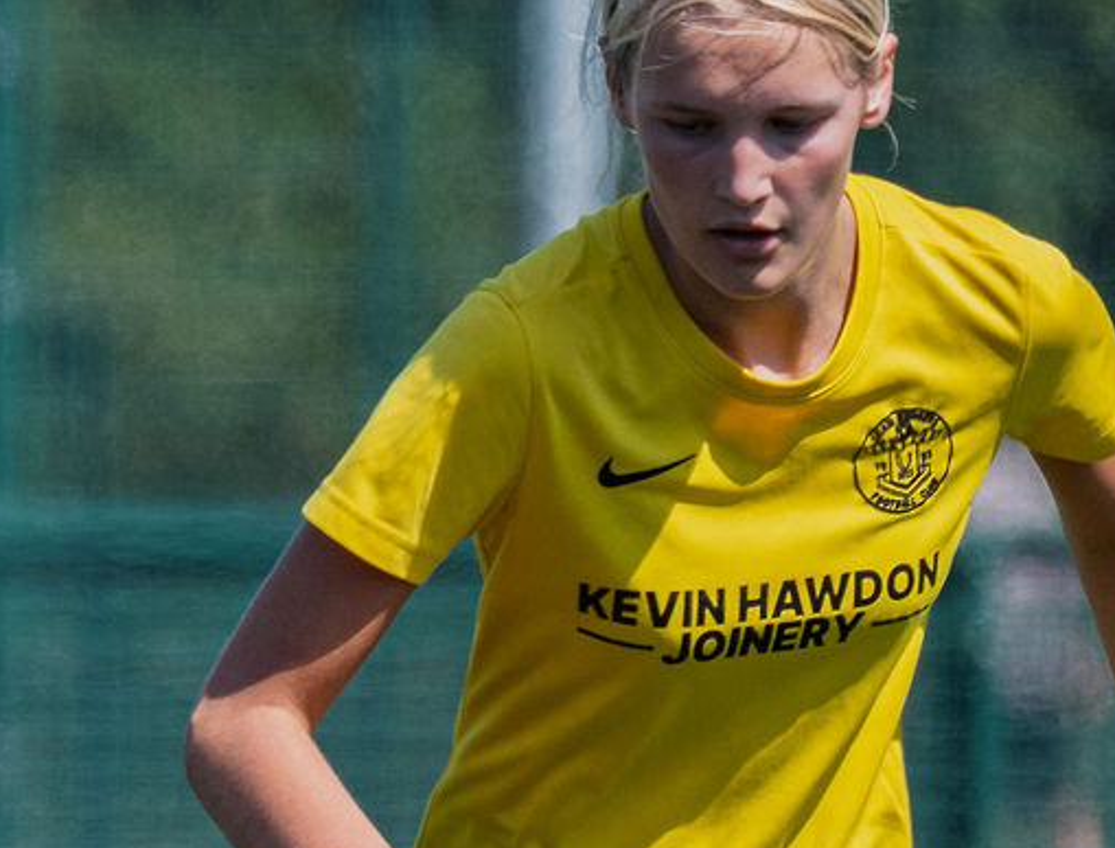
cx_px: -1757
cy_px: 767
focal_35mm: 1803
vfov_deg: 0.8
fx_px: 58364
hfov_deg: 1.1
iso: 400
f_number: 5.3
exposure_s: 1/1000
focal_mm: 330
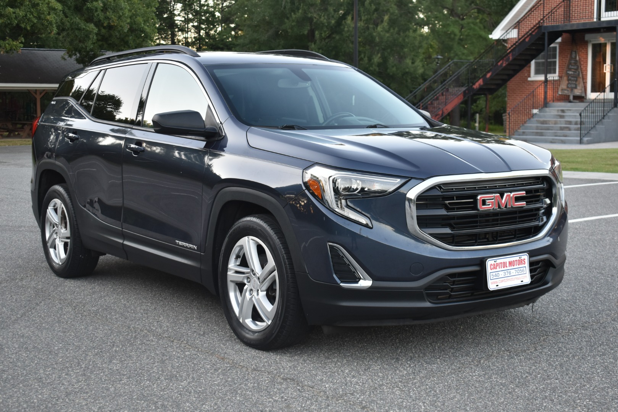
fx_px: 927
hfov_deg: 36.9
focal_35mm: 54
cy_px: 206
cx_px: 309
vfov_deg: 25.1
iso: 500
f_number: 4.8
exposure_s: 1/60
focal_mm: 36
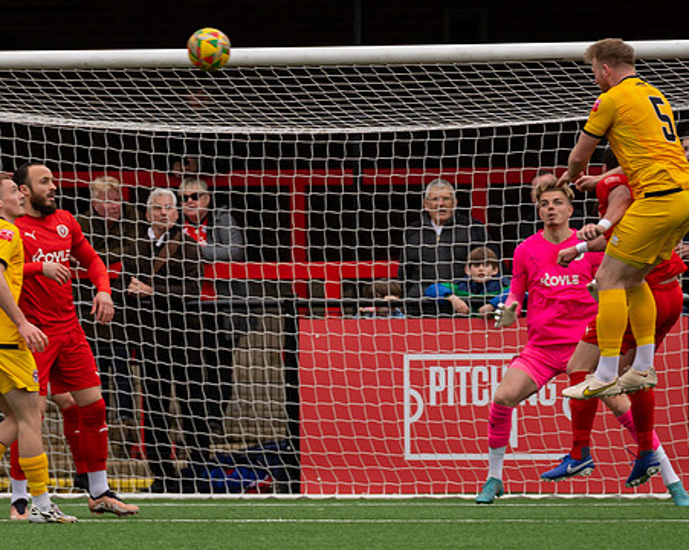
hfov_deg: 2.6
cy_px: 339
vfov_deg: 2.1
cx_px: 129
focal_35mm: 745
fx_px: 15179
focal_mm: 300
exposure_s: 1/1250
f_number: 4
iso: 400
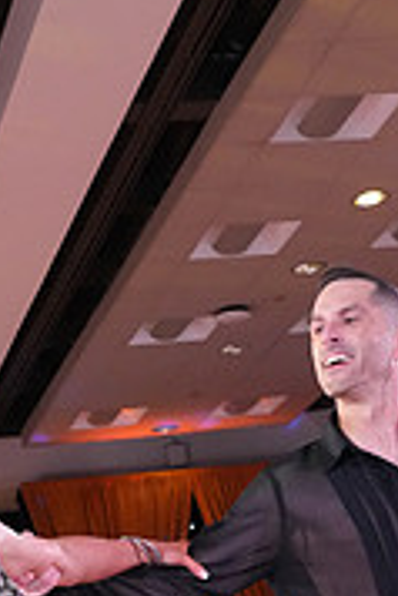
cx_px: 172
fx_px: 1837
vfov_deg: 17.3
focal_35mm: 111
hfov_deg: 12.4
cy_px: 784
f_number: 6.3
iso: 6400
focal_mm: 34
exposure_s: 1/250
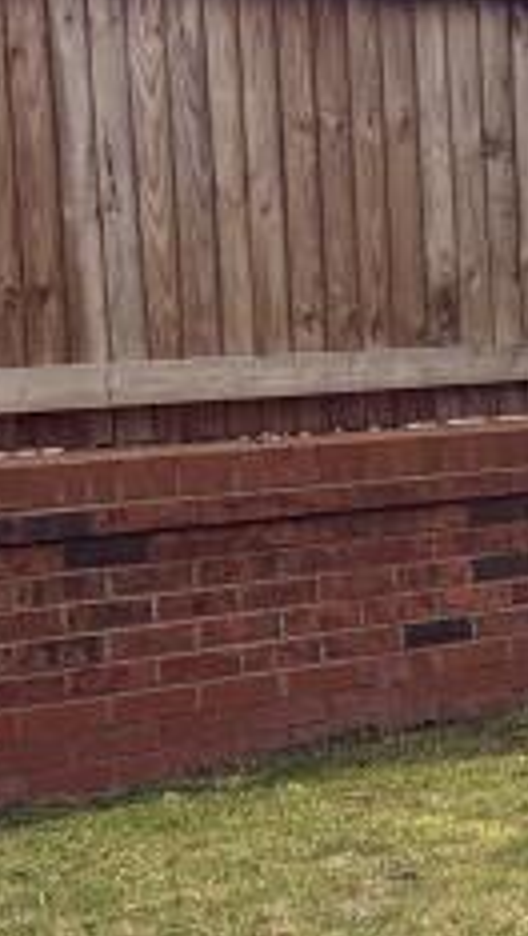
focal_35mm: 124
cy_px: 624
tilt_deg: -8.6
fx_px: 3080
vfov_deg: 17.2
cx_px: 1760
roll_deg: -0.8
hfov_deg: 7.9
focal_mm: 5.96
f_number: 1.6
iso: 64
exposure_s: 1/2451
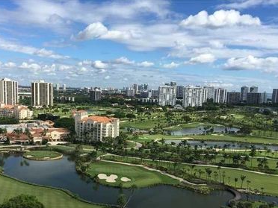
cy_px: 139
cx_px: 119
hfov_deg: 47.7
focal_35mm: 39
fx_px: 313
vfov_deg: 36.4
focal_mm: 4.15
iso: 32
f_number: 2.2
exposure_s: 1/1883
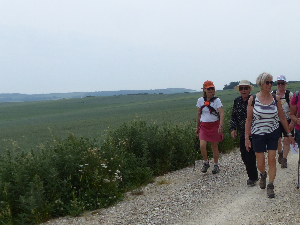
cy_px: 217
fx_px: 425
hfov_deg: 36.6
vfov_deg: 28.1
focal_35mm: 49
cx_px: 266
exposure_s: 1/1300
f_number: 4
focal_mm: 4.5
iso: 100
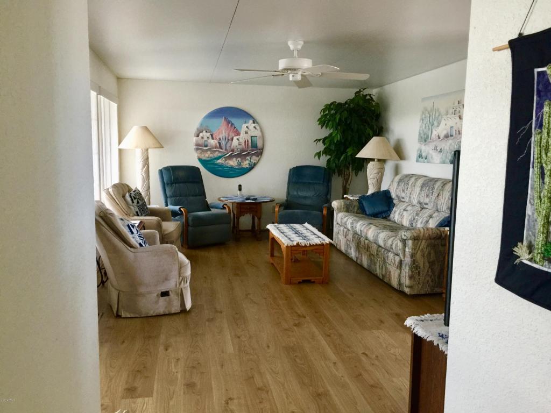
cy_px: 206
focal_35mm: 29
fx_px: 462
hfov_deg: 61.7
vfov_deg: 48.2
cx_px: 276
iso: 100
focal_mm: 4.15
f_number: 2.2
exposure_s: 1/15
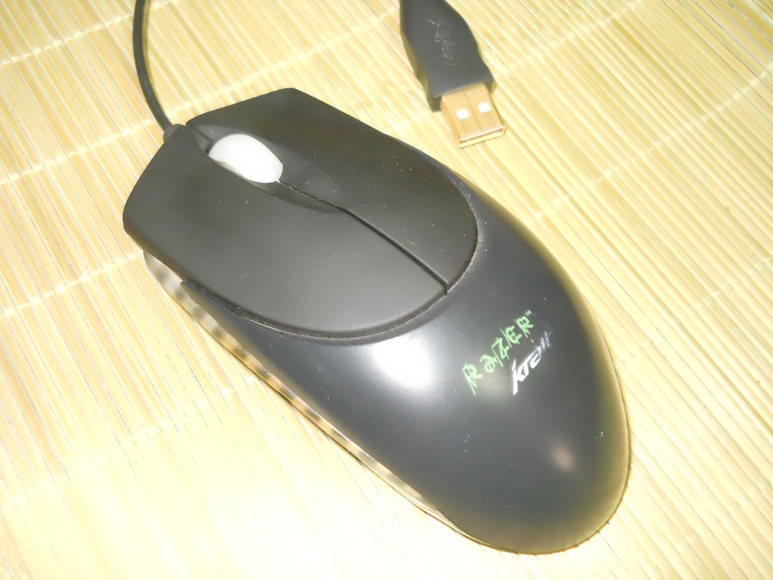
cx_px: 390
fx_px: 938
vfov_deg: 34.4
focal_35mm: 42
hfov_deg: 44.8
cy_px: 296
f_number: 5.5
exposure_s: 1/3
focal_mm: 6.72
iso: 800
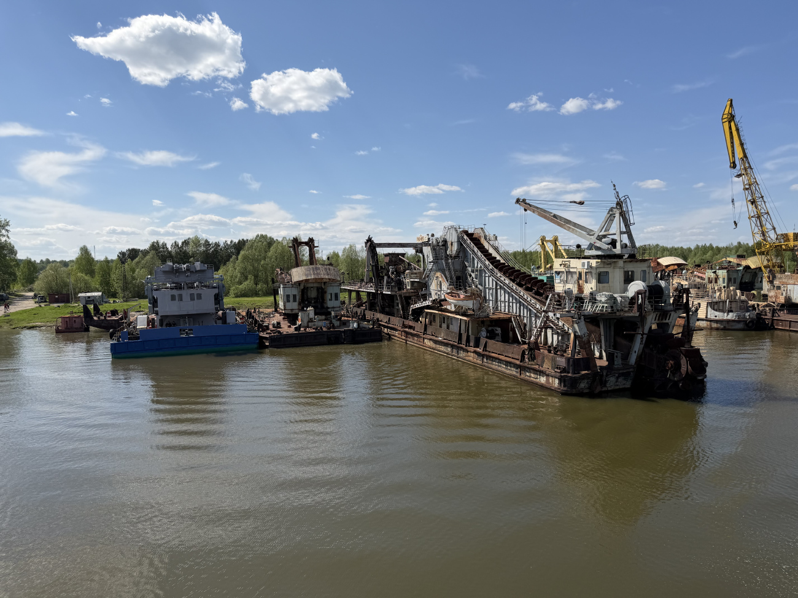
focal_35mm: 24
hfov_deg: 71.6
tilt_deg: -3.8
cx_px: 399
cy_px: 299
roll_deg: -1.2
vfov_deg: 56.8
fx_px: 553
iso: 80
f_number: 1.78
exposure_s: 1/7353
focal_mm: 6.76
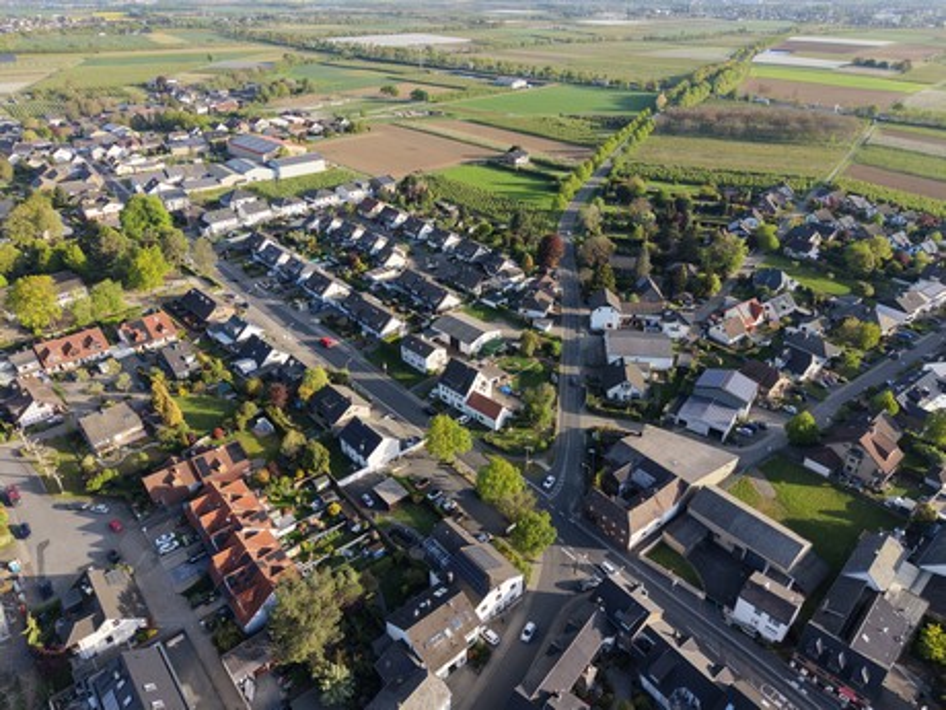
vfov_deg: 56.8
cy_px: 355
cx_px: 473
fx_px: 656
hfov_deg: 71.6
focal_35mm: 24
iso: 100
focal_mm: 8.67
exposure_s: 1/725
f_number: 1.8
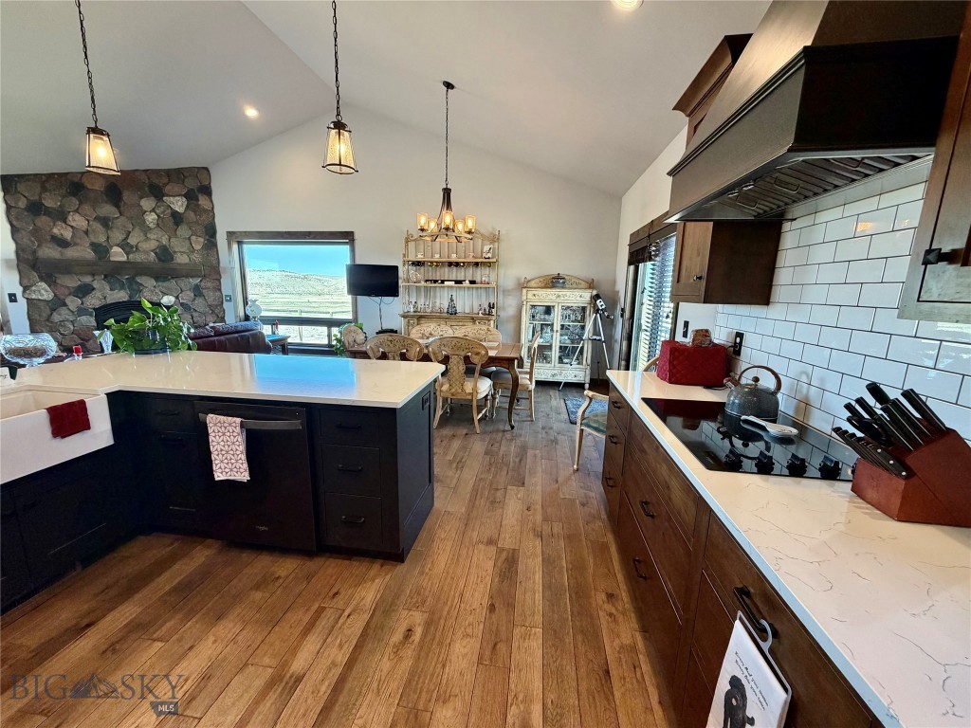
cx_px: 486
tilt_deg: -11.2
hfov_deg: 102.1
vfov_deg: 85.7
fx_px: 393
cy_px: 364
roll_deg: -1.3
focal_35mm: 14
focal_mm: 2.22
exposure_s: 1/60
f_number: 2.2
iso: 200
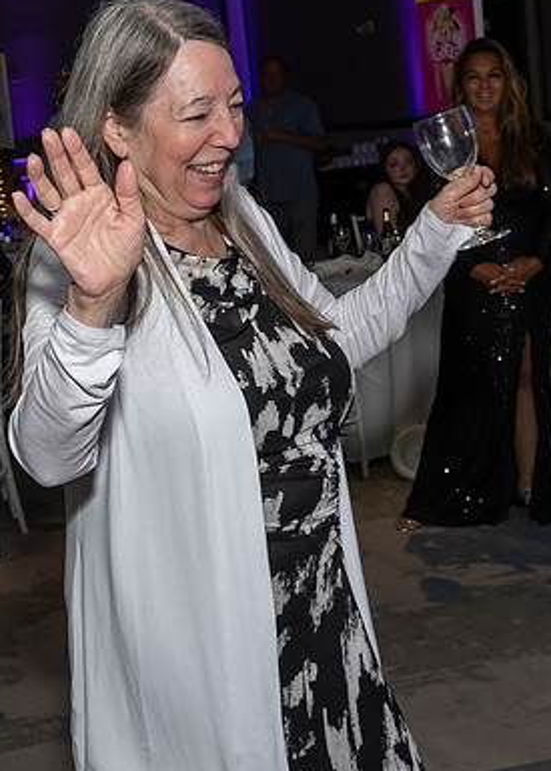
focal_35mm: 72
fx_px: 1577
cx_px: 137
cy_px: 328
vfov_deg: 27.4
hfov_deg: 19.7
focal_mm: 26
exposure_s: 1/250
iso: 1000
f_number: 7.1
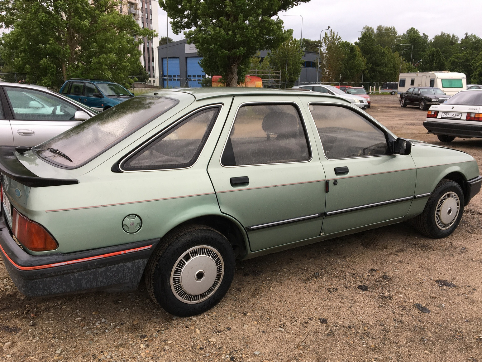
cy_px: 187
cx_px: 245
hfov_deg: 60.0
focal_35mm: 30
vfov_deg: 46.8
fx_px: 418
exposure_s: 1/118
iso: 25
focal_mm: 4.15
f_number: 2.2
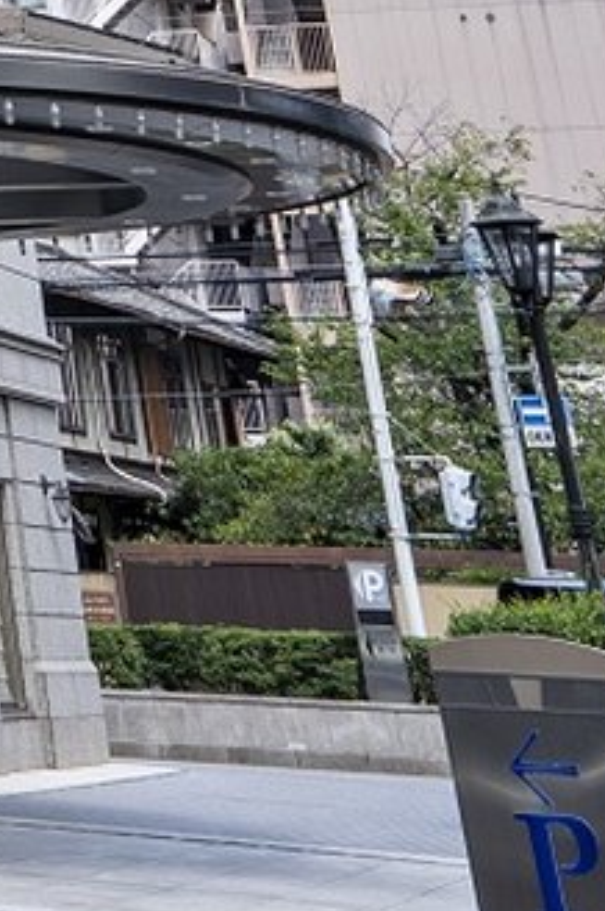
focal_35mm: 119
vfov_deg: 12.9
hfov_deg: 9.8
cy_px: -1298
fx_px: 3006
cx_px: -938
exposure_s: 1/50
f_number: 11
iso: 100
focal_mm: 23
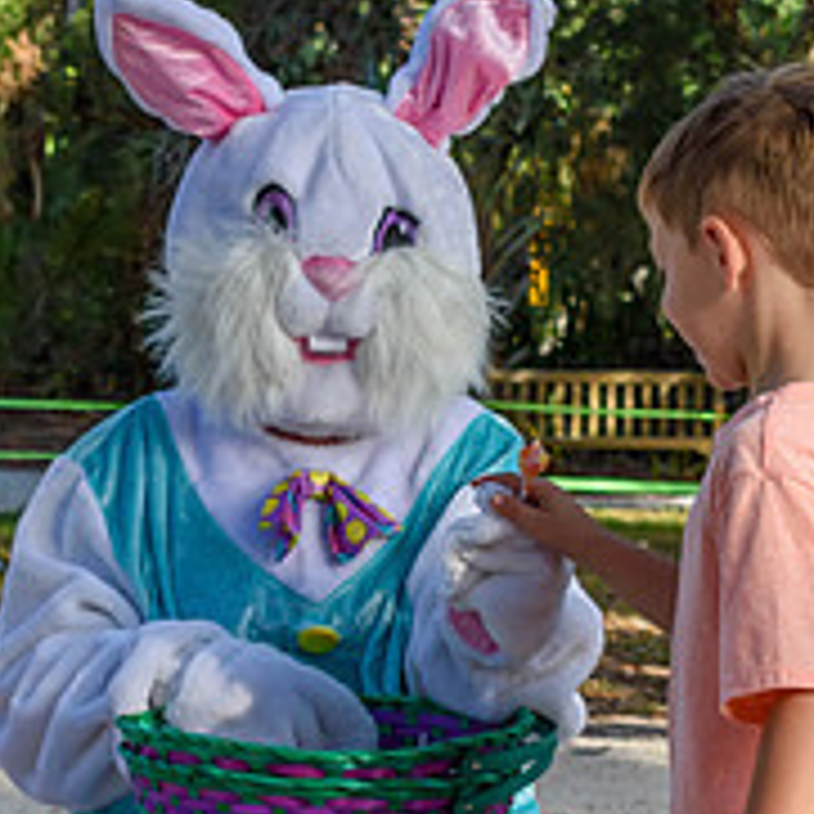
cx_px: 315
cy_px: 702
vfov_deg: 13.6
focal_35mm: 127
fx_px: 3379
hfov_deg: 13.7
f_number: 8
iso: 220
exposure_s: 1/250
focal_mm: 40
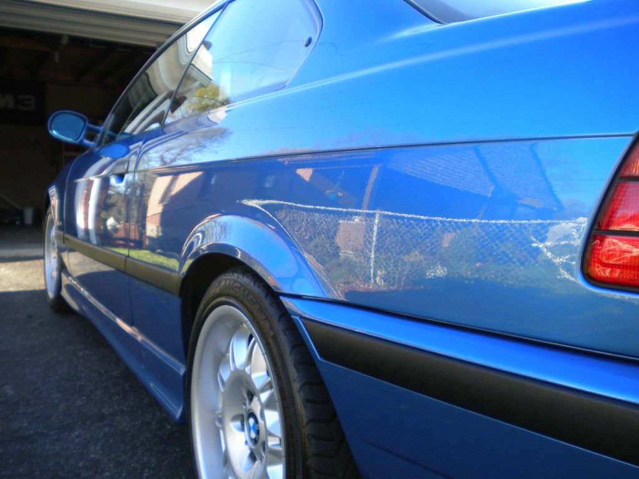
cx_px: 320
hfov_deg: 52.6
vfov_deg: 40.7
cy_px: 240
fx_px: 646
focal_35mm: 35
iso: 80
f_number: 3.1
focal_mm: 6.3
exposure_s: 1/125
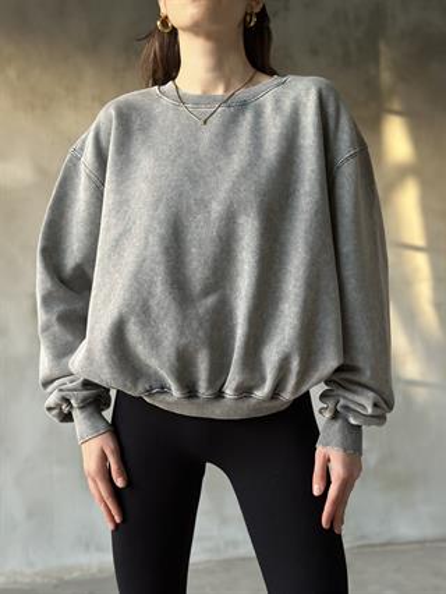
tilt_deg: -0.3
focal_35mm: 48
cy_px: 297
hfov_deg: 30.3
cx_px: 223
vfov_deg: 39.6
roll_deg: -0.2
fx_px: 824
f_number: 1.78
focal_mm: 6.86
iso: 250
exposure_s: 1/60
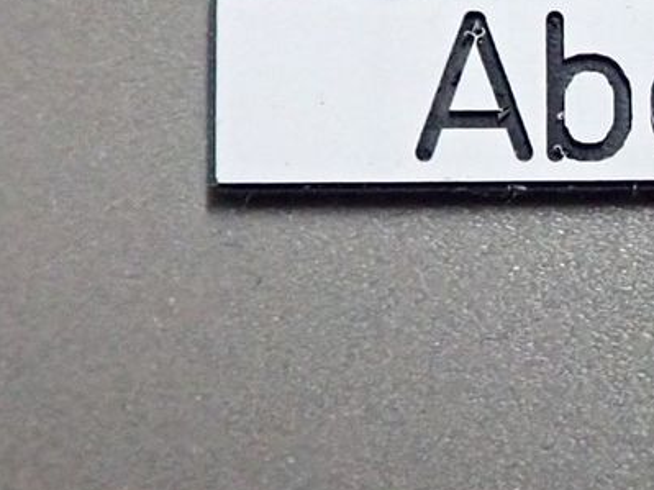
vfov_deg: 18.9
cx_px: 600
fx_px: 1454
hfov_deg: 24.5
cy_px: 67
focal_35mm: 77
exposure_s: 1/160
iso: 640
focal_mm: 5.5
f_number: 2.3
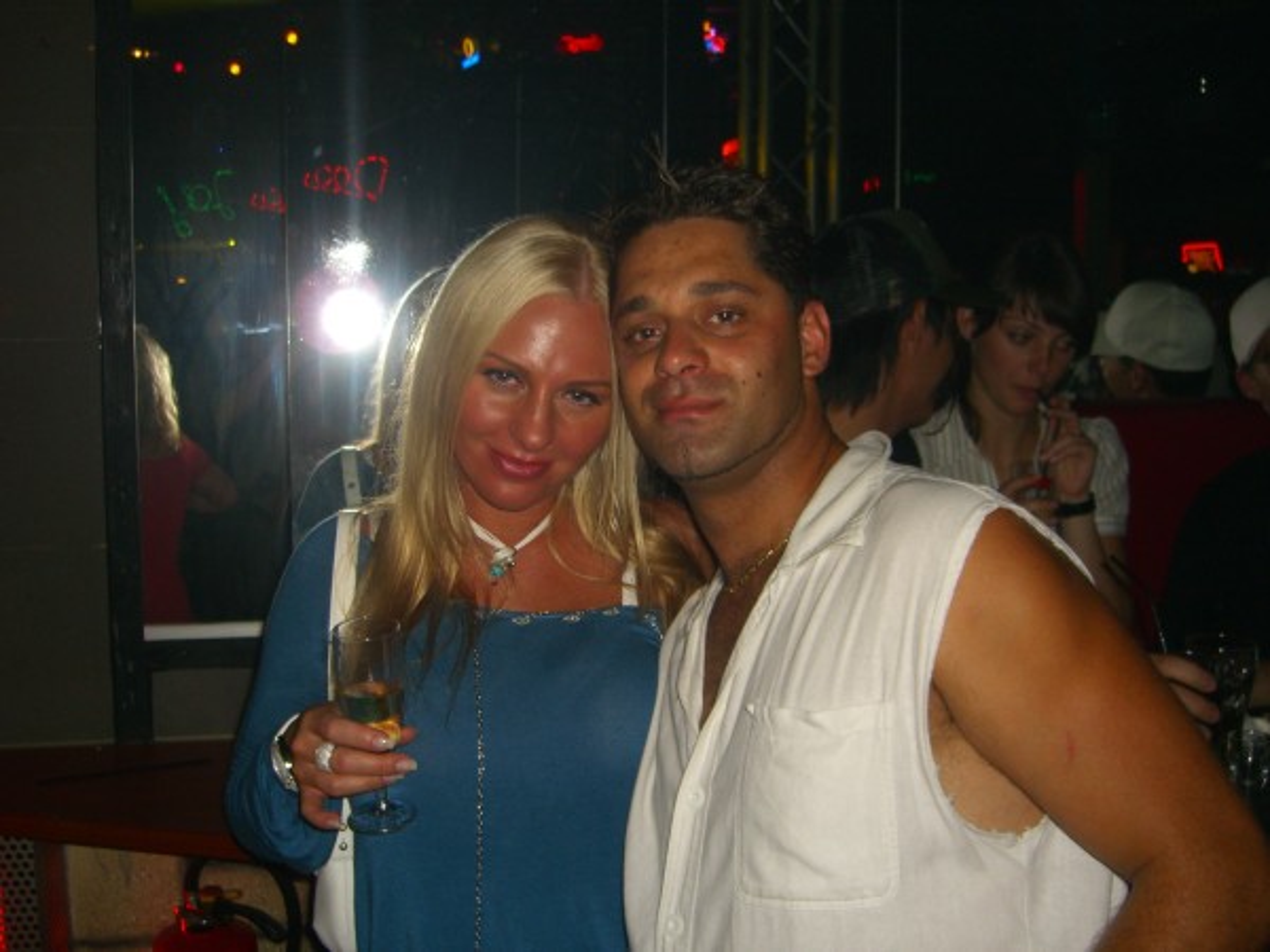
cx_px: 635
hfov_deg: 49.0
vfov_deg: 37.7
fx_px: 1394
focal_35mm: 38
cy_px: 476
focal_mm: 7.9
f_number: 2.8
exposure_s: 1/60
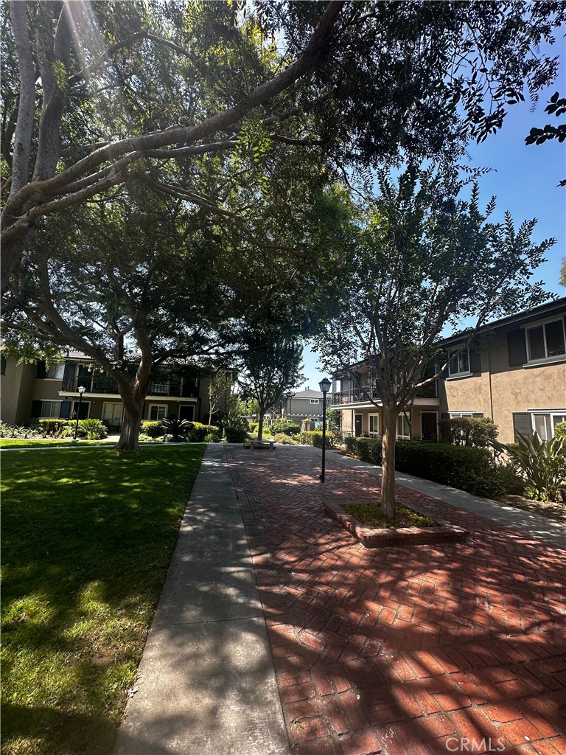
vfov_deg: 102.1
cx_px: 283
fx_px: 305
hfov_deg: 85.7
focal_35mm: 14
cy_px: 378
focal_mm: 2.22
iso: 40
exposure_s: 1/276
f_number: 2.2
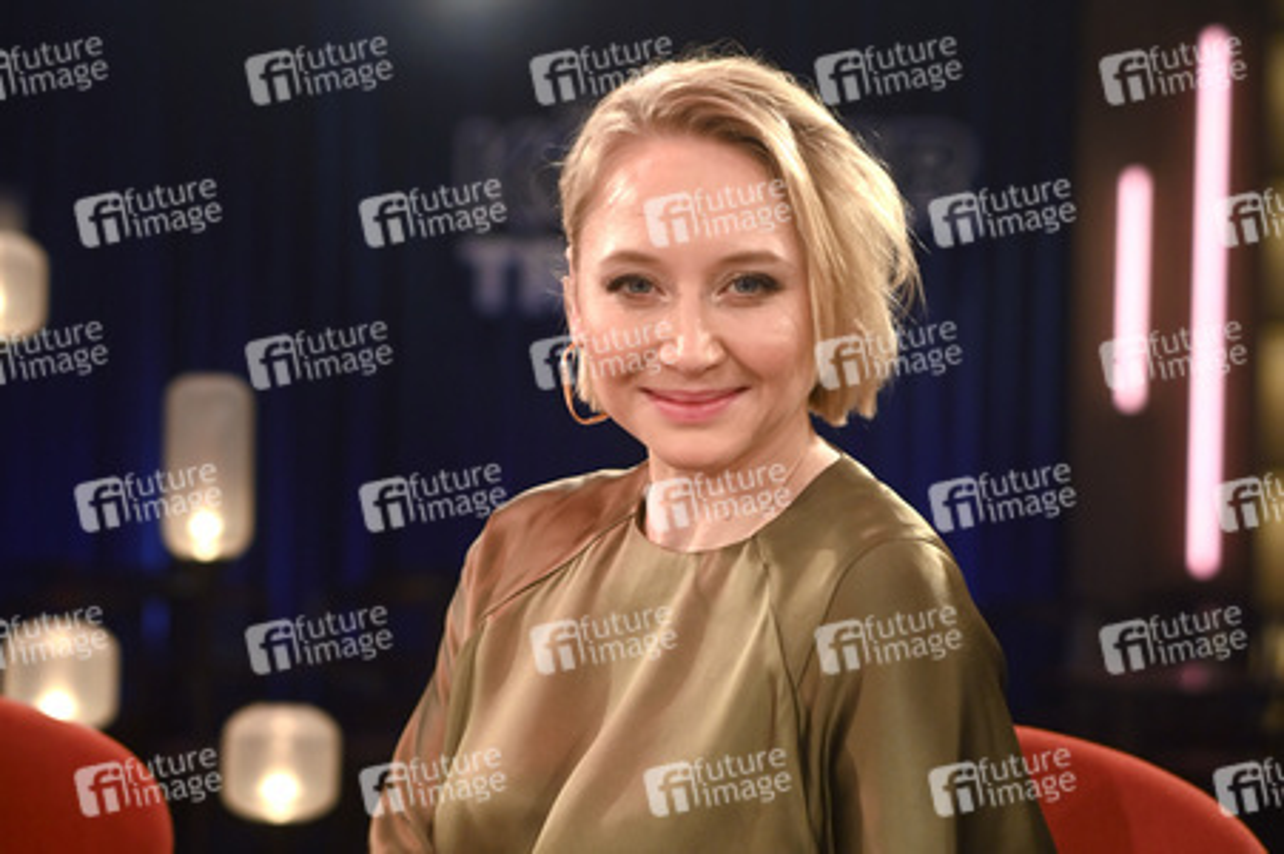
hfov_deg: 36.3
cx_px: 642
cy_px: 427
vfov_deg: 24.6
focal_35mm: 55
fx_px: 1960
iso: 1250
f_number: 2.5
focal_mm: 55
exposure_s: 1/250
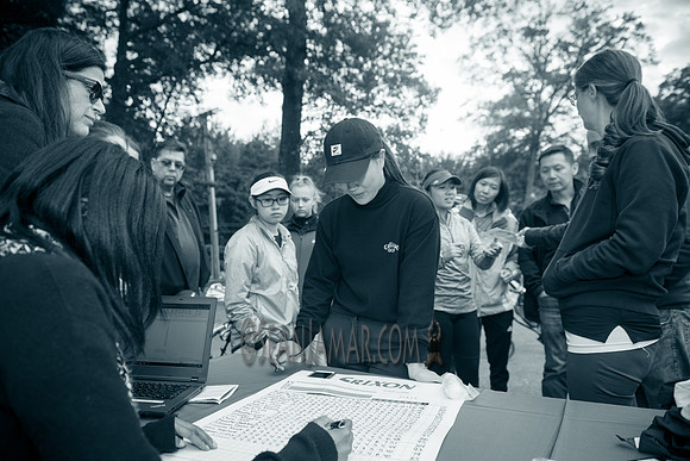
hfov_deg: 73.7
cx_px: 345
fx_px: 460
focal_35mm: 24
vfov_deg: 53.2
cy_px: 230
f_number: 3.5
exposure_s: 1/250
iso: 320
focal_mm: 24
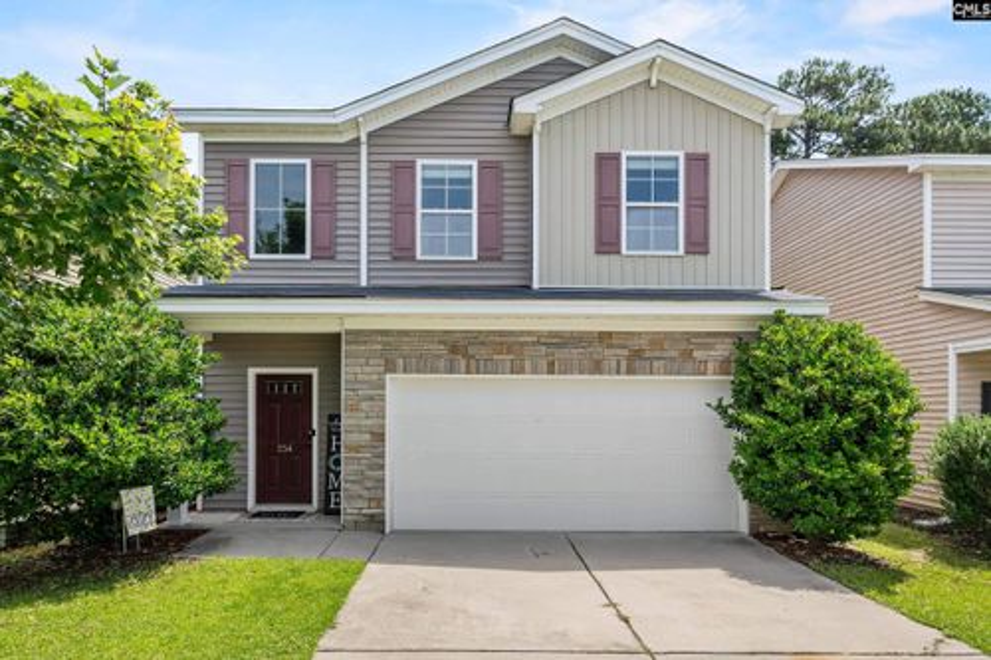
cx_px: 496
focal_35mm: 16
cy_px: 330
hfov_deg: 95.0
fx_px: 454
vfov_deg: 72.0
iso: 200
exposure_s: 1/320
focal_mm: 11
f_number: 4.5
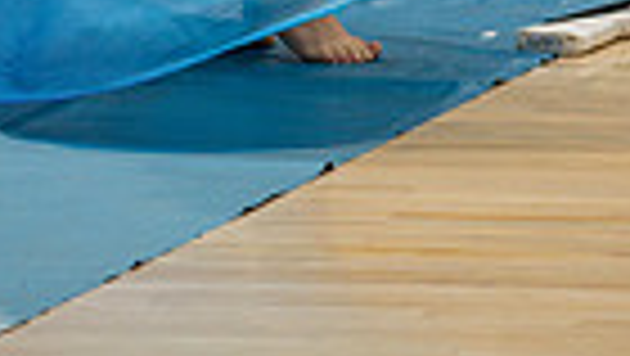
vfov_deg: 2.6
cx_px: 306
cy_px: -644
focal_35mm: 471
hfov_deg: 4.6
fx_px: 7874
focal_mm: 140
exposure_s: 1/500
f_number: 4
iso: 2800
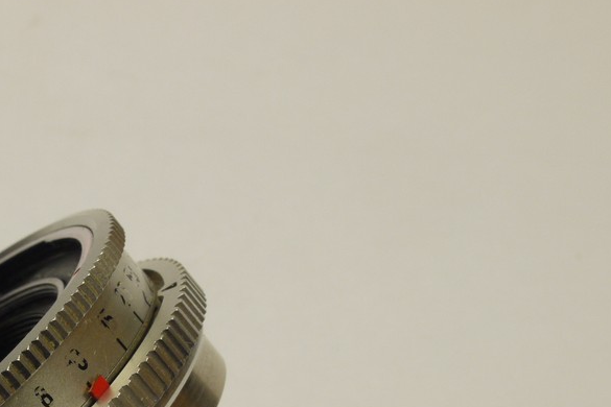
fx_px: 2172
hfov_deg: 15.8
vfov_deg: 10.6
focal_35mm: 128
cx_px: 23
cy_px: 441
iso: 400
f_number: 11
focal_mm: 30
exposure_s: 1/13
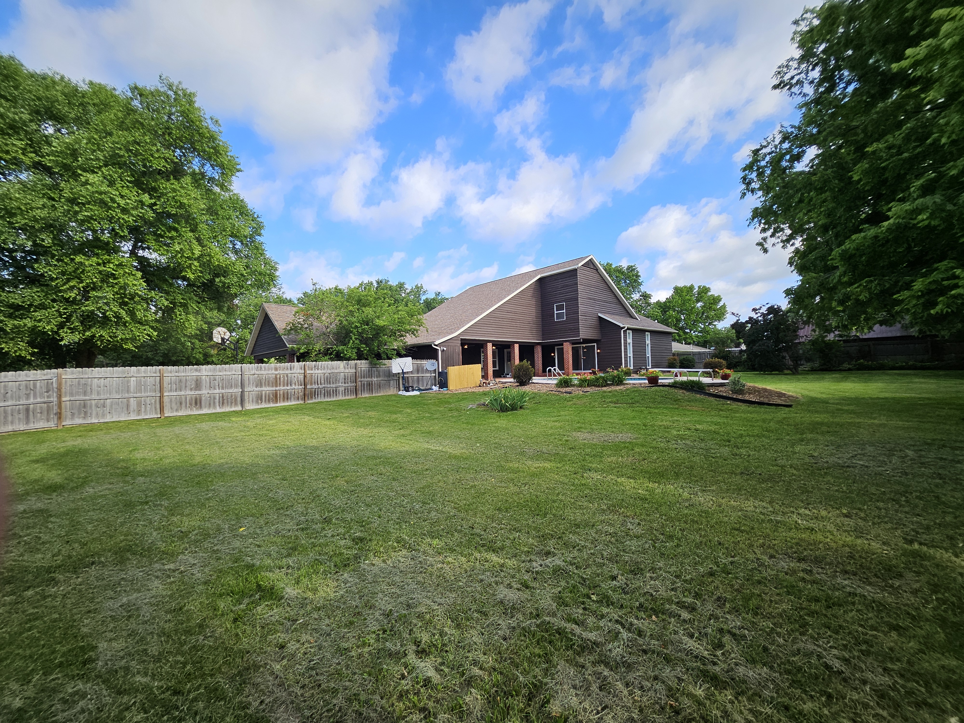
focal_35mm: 13
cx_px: 482
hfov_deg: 106.2
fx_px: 362
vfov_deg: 89.9
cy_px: 362
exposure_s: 1/568
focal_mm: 1.74
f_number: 2.2
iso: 32
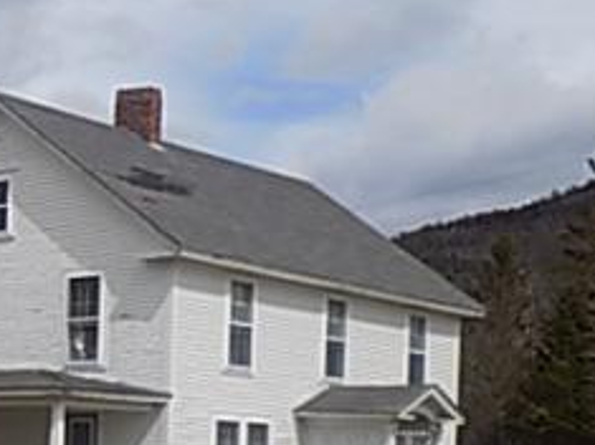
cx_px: -111
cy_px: 460
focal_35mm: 84
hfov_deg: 21.7
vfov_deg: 17.1
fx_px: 1443
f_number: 10.9
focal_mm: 6.1
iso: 80
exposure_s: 1/200
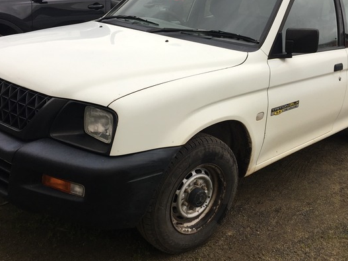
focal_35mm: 44
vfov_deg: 32.8
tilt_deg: -15.7
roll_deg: -5.2
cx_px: 186
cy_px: 107
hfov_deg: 42.9
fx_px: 442
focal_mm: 4.15
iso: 25
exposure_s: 1/104
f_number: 2.2
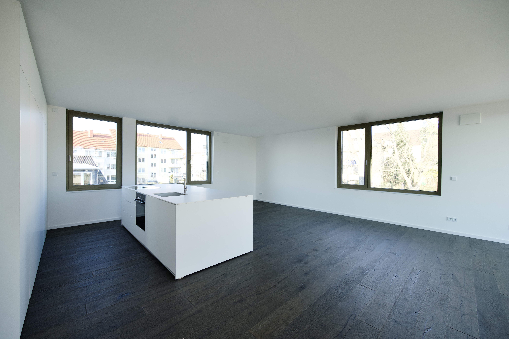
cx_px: 254
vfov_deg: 81.1
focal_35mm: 14
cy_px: 170
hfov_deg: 104.3
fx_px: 198
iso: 450
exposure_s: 1/125
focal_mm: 14
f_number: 5
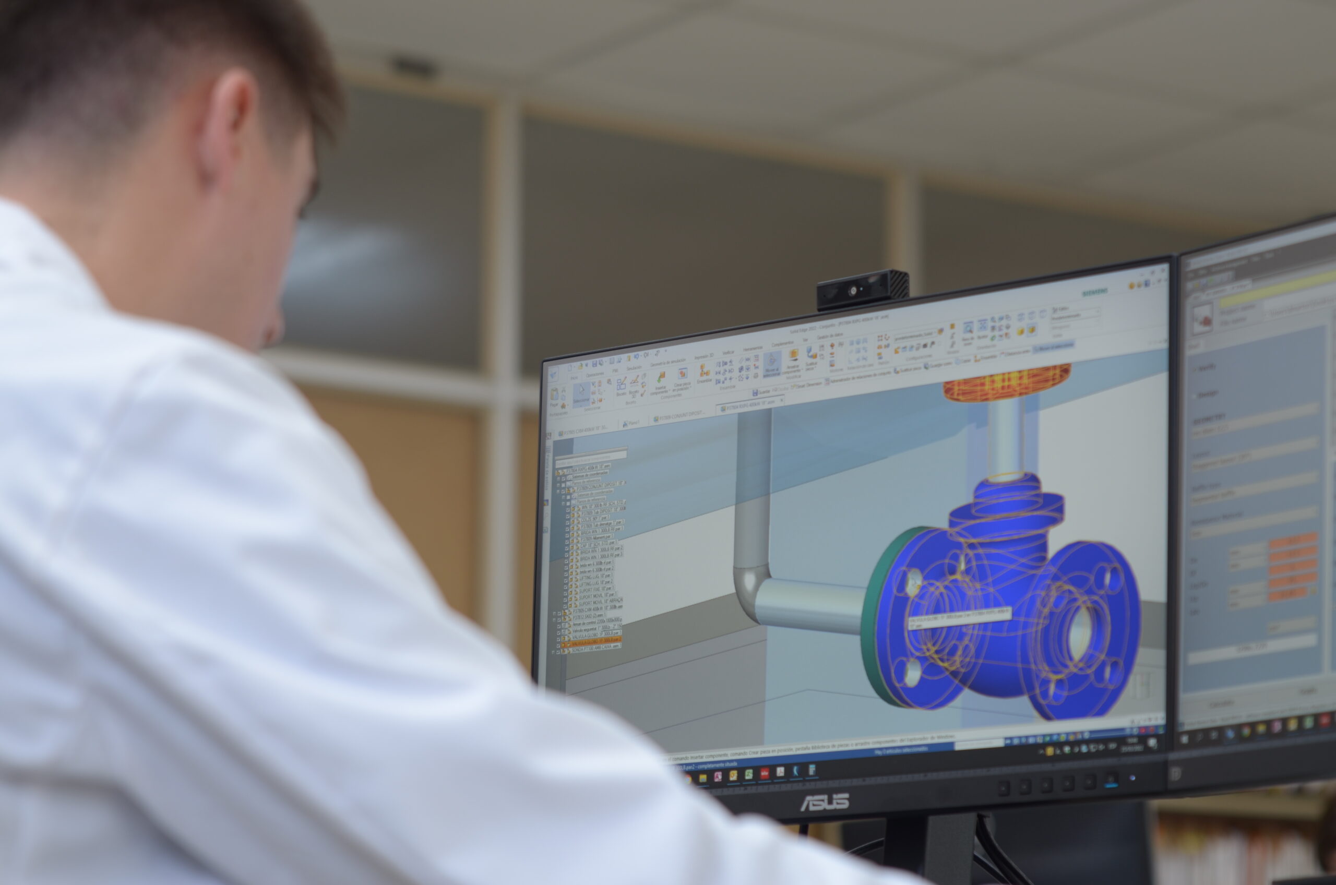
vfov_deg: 13.0
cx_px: 668
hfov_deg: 19.5
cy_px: 442
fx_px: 3889
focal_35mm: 105
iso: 100
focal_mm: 70
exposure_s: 1/50
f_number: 2.8
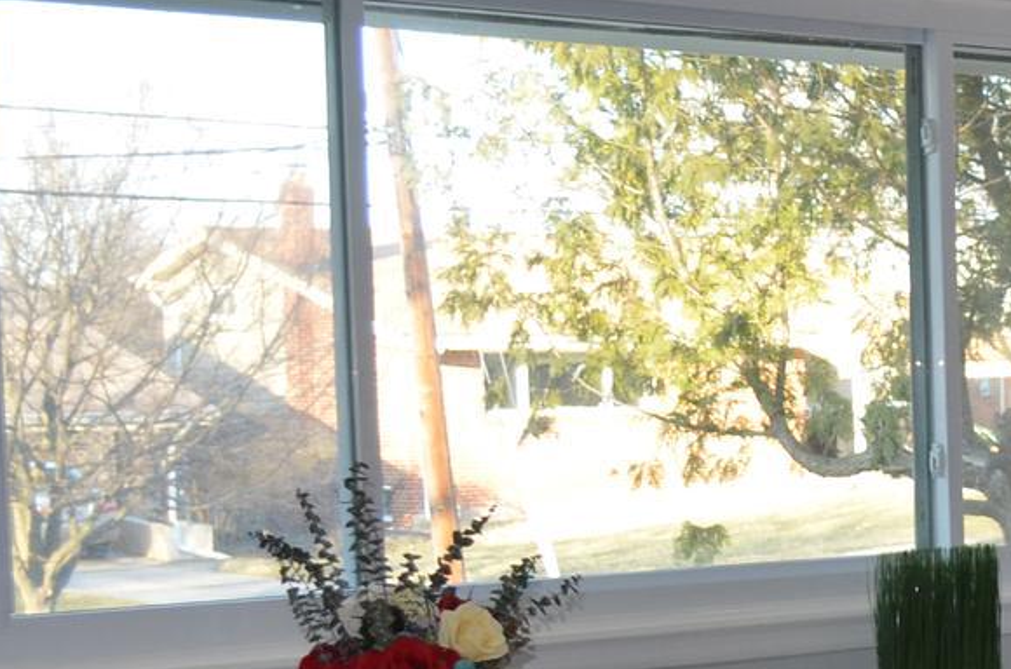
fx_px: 2970
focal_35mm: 106
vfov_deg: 12.8
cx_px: 1464
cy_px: 582
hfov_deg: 17.6
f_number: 3.8
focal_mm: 20
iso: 400
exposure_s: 1/125
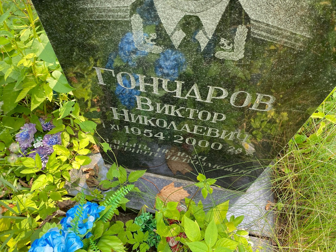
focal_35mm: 26
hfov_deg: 67.3
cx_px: 168
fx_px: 252
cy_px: 126
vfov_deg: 53.1
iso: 64
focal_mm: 4.25
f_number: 1.8
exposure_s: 1/121
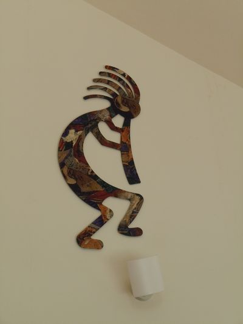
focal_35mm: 102
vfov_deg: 19.3
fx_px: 954
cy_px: 162
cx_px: 122
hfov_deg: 14.5
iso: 250
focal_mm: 18.3
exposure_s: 1/100
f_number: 5.4
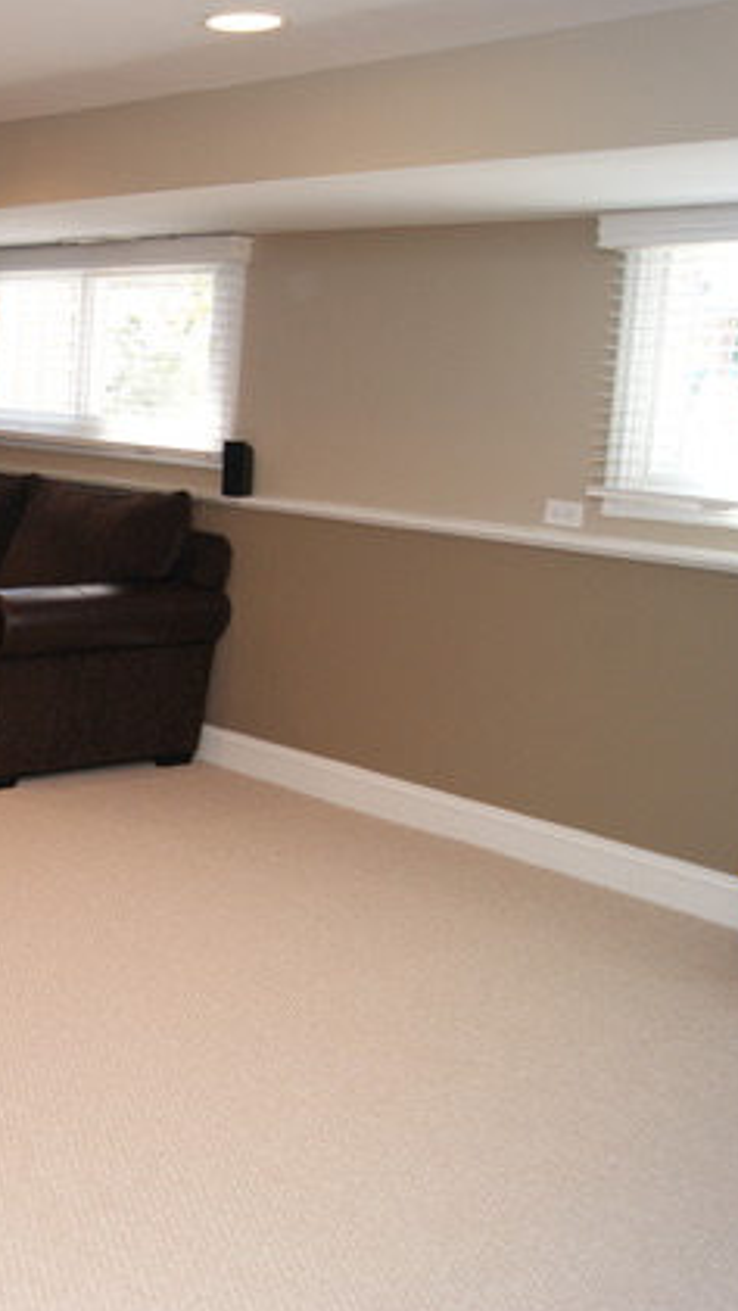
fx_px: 1495
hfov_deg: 24.3
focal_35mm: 43
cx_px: -218
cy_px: 663
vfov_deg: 47.3
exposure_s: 1/60
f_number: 5.6
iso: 400
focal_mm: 18
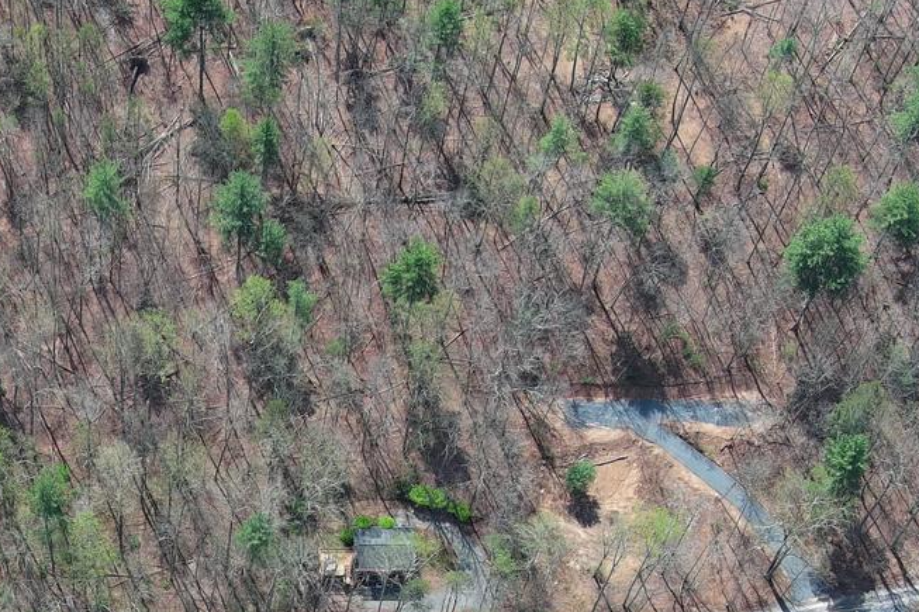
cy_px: 797
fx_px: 2322
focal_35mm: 91
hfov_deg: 21.9
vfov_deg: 14.4
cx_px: 115
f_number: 2.8
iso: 100
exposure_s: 1/578
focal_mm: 10.57
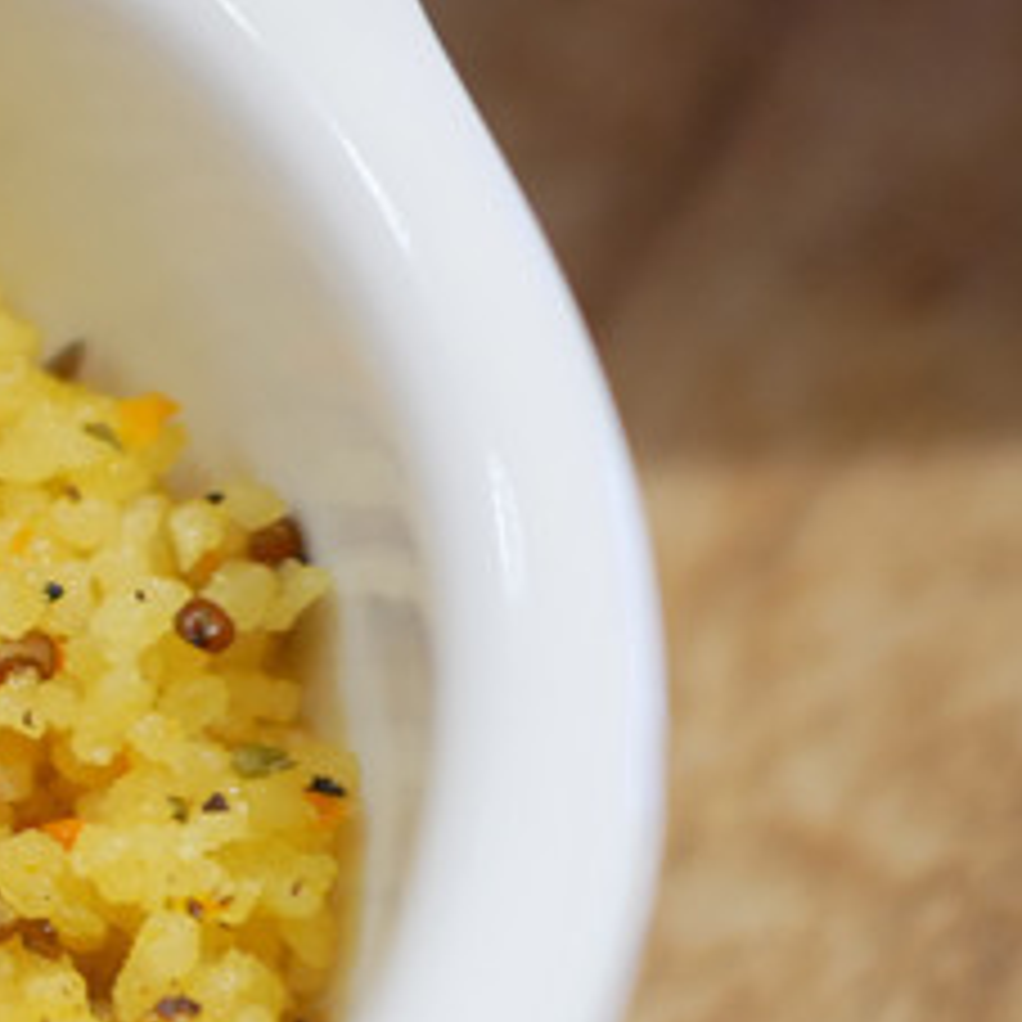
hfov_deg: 14.8
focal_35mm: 105
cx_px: -734
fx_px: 3507
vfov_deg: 16.5
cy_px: 795
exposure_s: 1/60
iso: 500
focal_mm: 15
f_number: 1.7
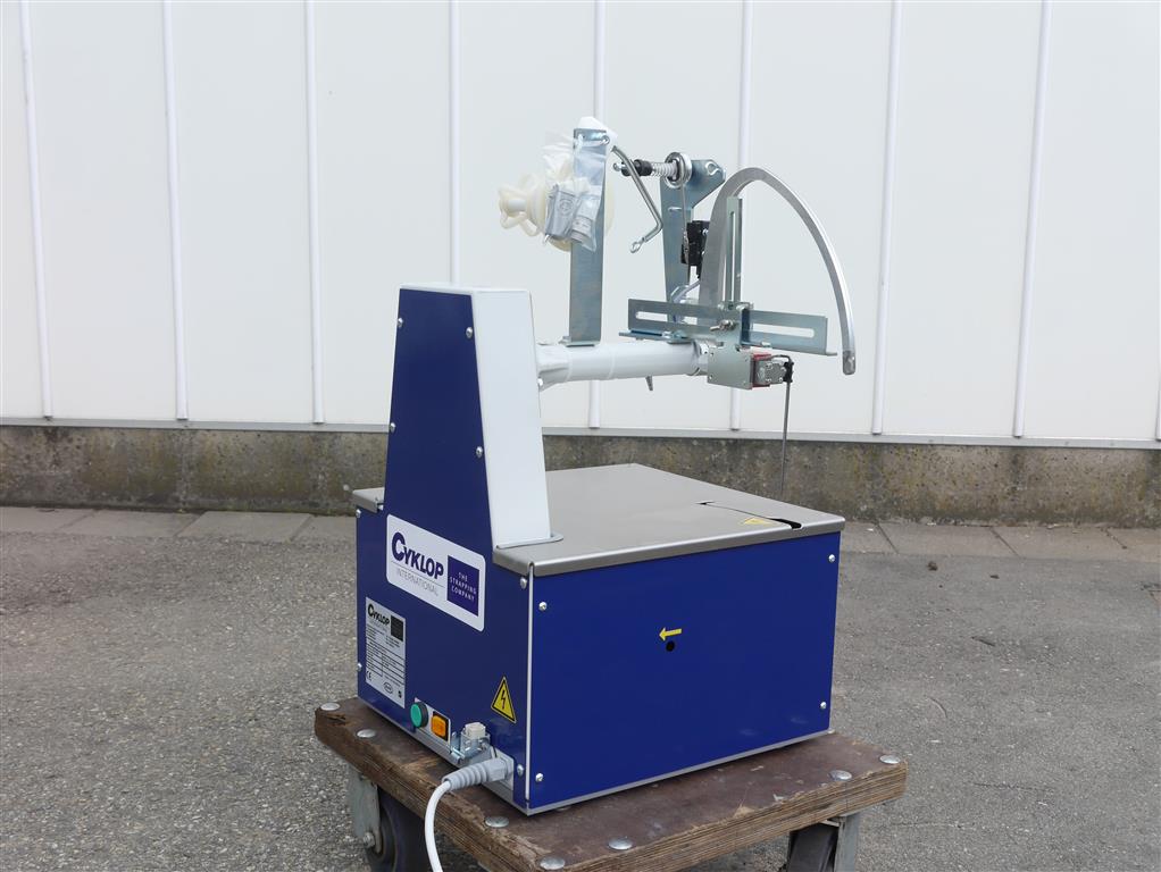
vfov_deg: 36.0
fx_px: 1343
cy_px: 436
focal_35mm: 40
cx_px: 580
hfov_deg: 46.8
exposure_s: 1/250
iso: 160
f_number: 6.3
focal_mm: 20
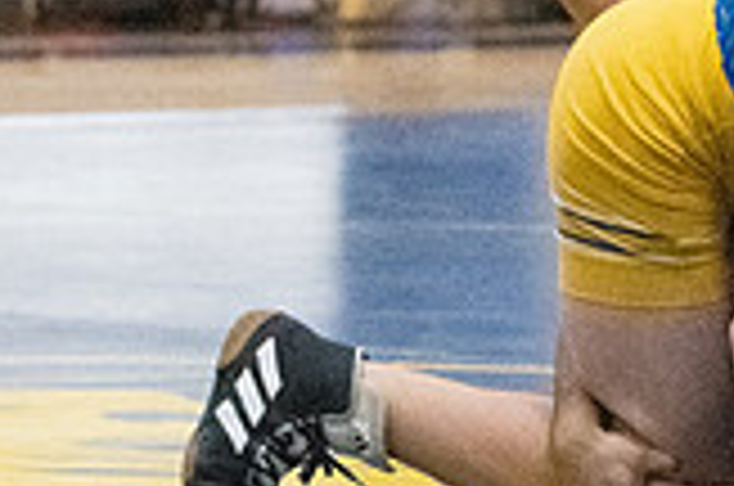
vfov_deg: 2.4
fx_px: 11395
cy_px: 112
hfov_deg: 3.7
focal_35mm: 560
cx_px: 995
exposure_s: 1/1000
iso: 8000
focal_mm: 105
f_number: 4.5
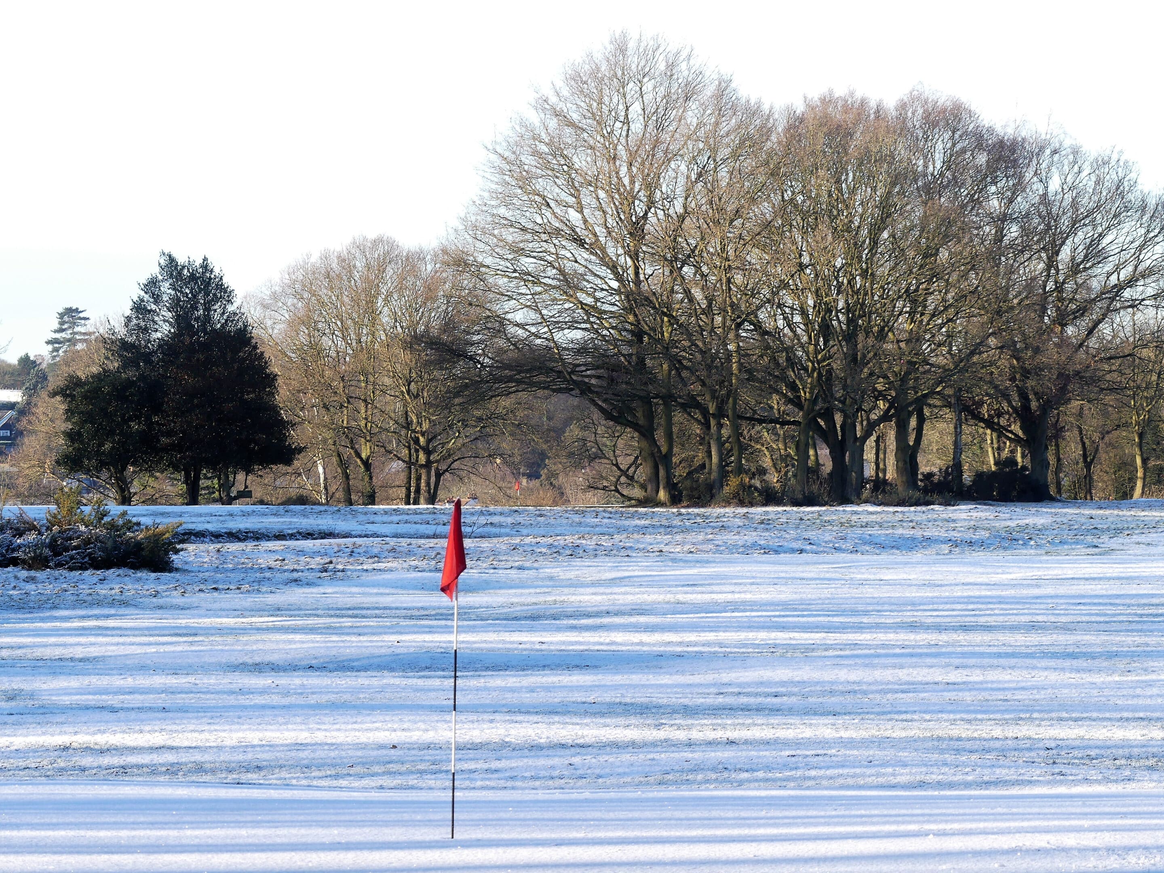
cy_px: 436
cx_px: 582
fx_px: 7095
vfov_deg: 7.0
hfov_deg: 9.4
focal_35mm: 211
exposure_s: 1/160
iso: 100
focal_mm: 37.9
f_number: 4
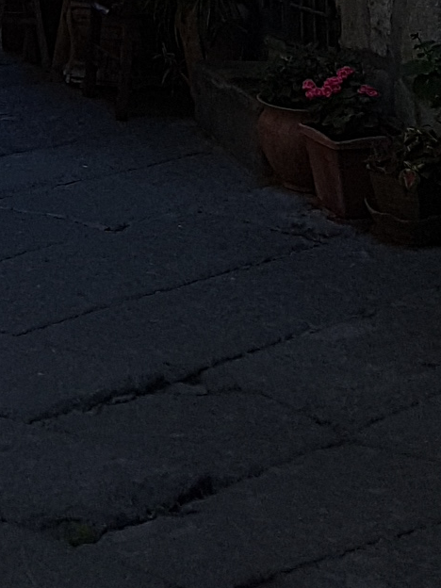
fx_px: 2038
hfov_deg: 12.0
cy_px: -757
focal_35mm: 120
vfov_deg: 13.0
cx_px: -117
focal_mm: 4.2
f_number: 1.7
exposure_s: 1/780
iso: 40
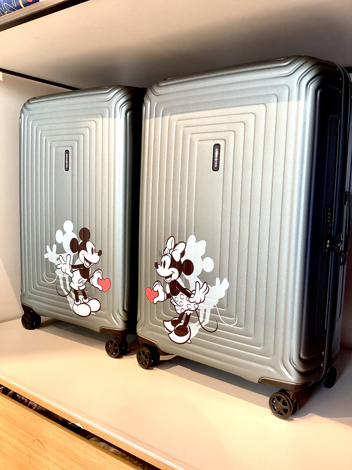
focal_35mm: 31
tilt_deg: -6.4
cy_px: 235
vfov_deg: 58.4
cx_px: 176
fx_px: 420
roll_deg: -1.2
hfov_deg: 45.4
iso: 100
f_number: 2.4
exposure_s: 1/50
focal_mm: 3.3
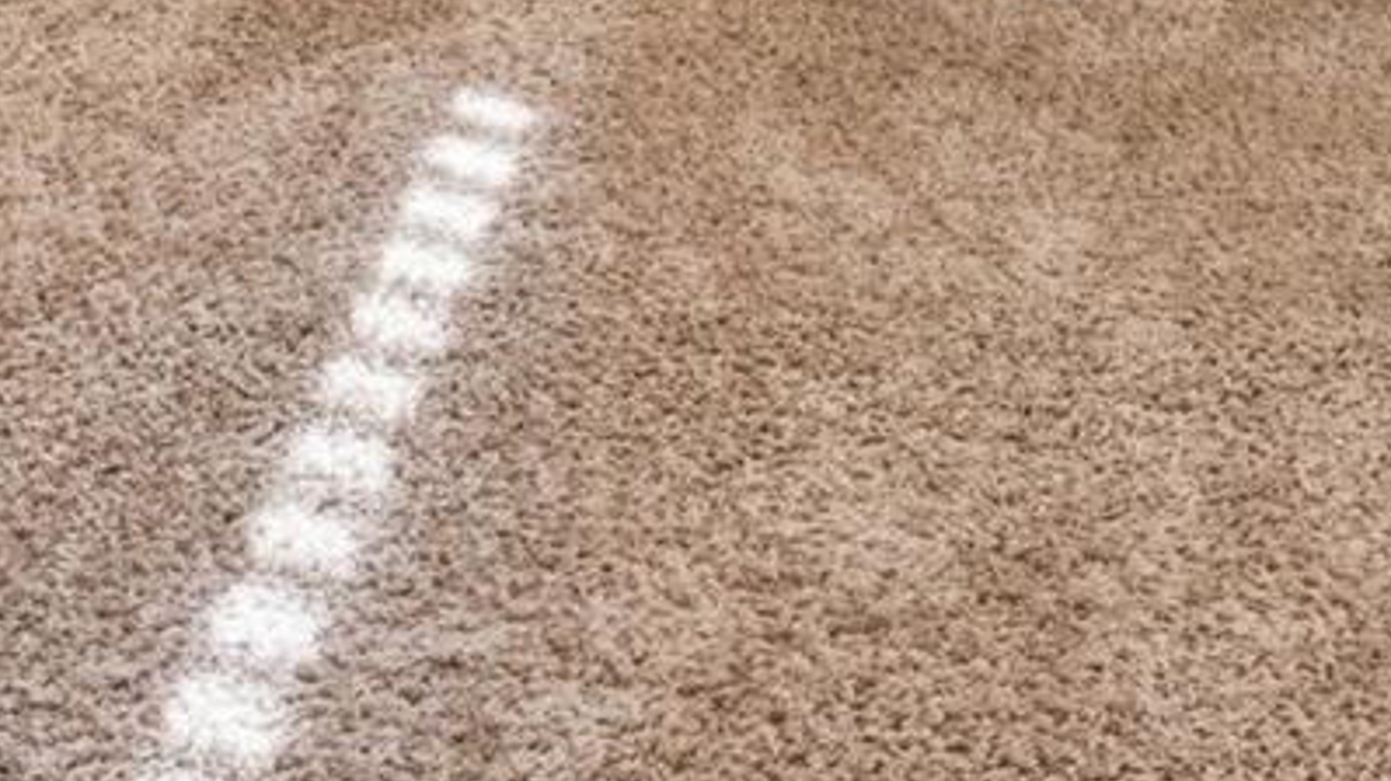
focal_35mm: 87
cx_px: 356
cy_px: -1121
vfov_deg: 11.4
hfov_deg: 24.2
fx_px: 3210
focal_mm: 16.2
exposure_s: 1/5
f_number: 13
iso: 200
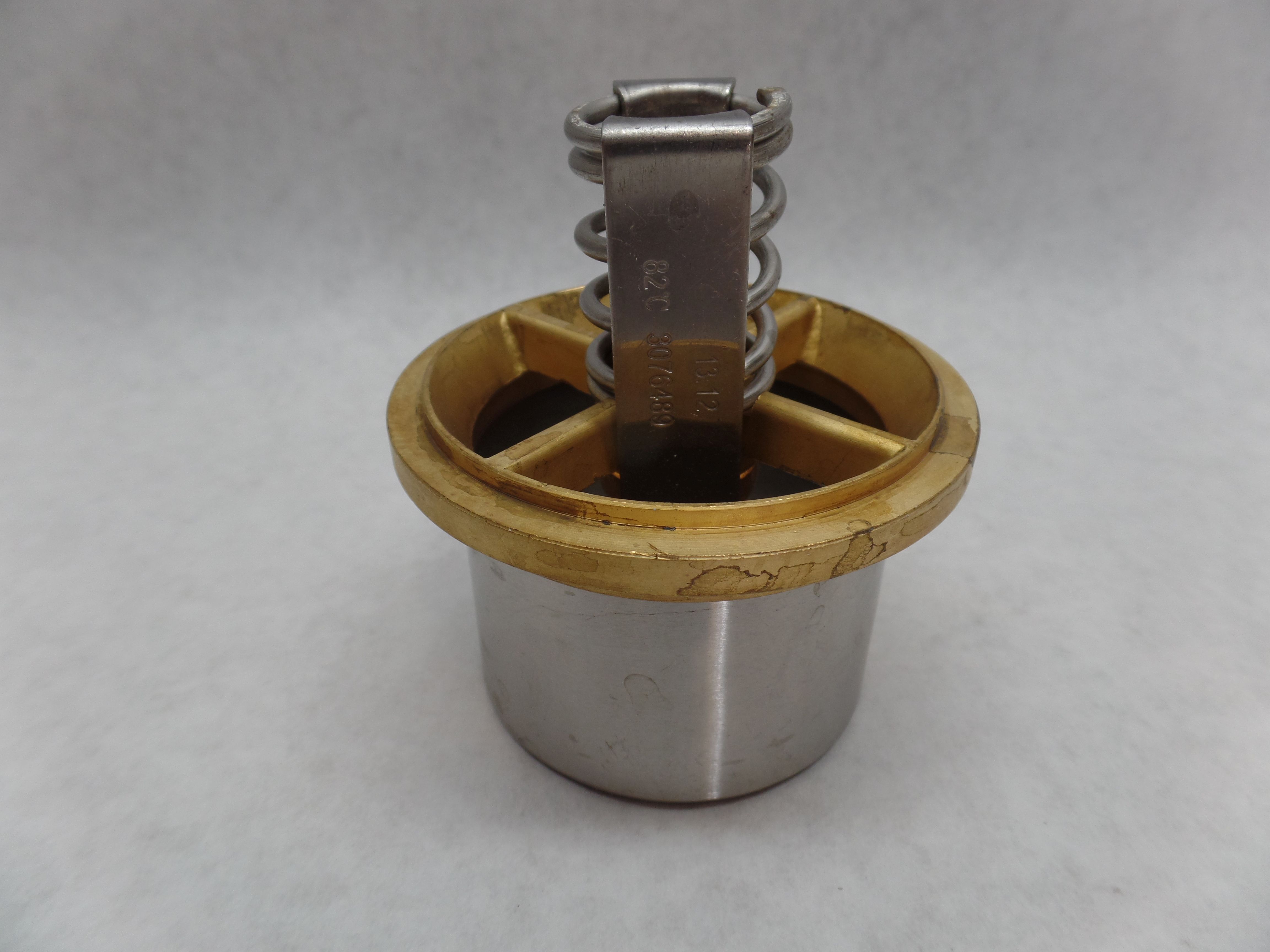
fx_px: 844
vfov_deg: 58.9
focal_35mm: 23
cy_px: 476
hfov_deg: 73.9
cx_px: 635
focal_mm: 4.1
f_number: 3.5
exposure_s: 1/60
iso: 80
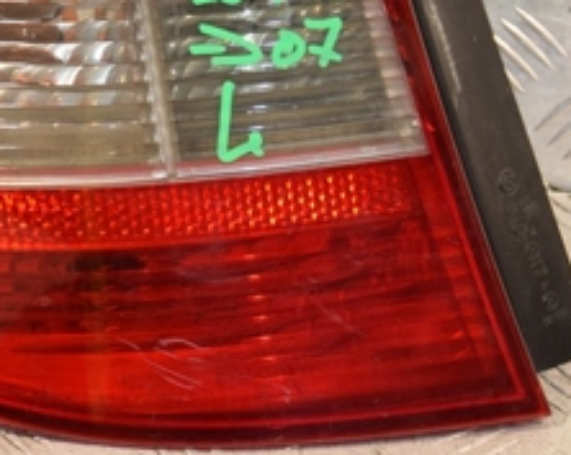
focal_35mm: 195
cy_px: 26
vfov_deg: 7.9
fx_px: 3291
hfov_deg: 9.9
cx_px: 167
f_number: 4.8
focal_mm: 48
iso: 800
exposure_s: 1/200
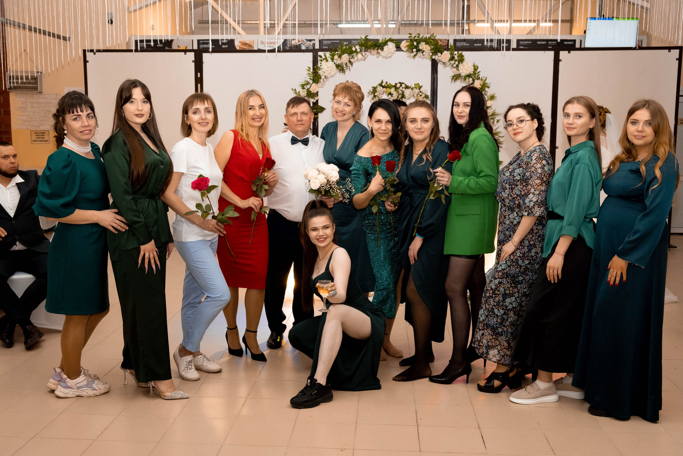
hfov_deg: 50.6
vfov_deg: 35.0
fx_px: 723
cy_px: 238
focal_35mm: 38
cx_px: 329
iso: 1600
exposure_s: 1/160
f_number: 4.5
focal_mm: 23.3
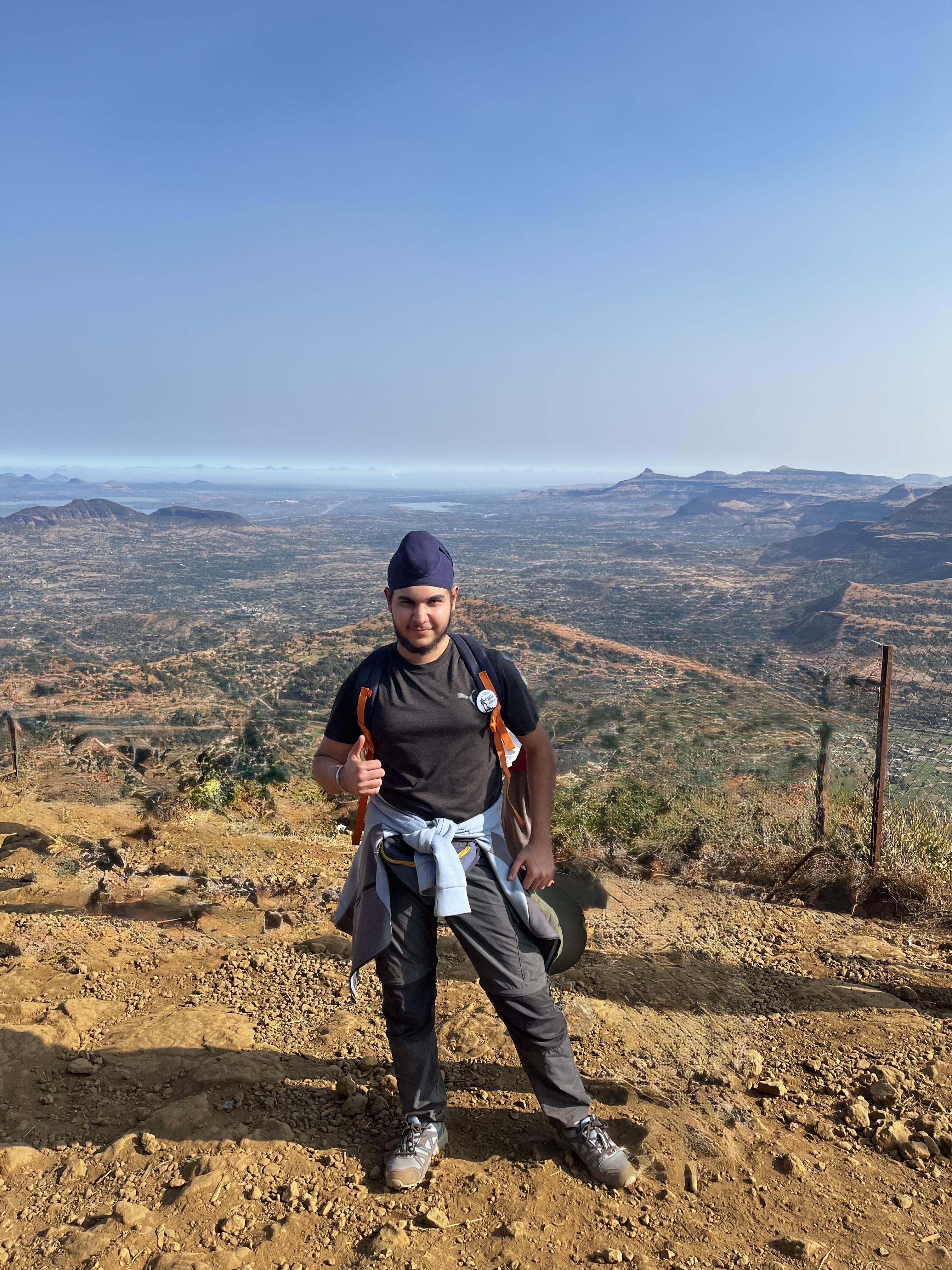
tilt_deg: -9.8
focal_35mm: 26
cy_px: 635
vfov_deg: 67.3
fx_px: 953
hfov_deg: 53.1
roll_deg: -0.5
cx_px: 476
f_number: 1.6
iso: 50
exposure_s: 1/2825
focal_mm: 5.1
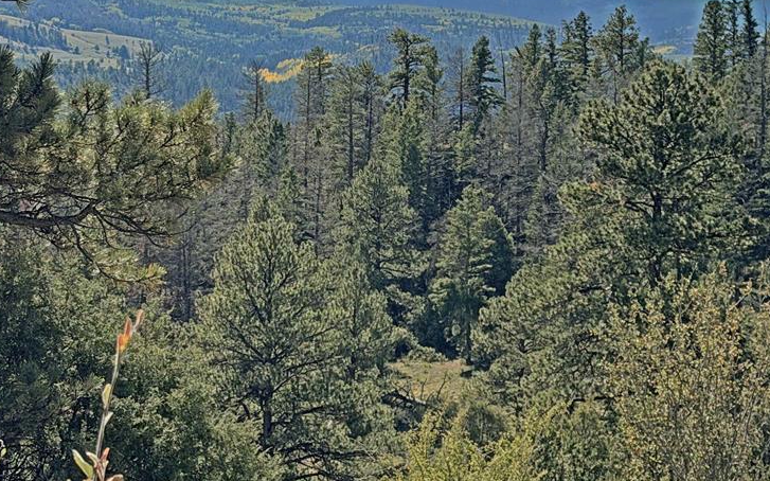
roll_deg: -2.3
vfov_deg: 12.0
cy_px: 92
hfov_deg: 19.1
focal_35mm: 109
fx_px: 2287
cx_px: 410
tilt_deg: +2.2
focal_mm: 6.76
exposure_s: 1/8772
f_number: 1.78
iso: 80
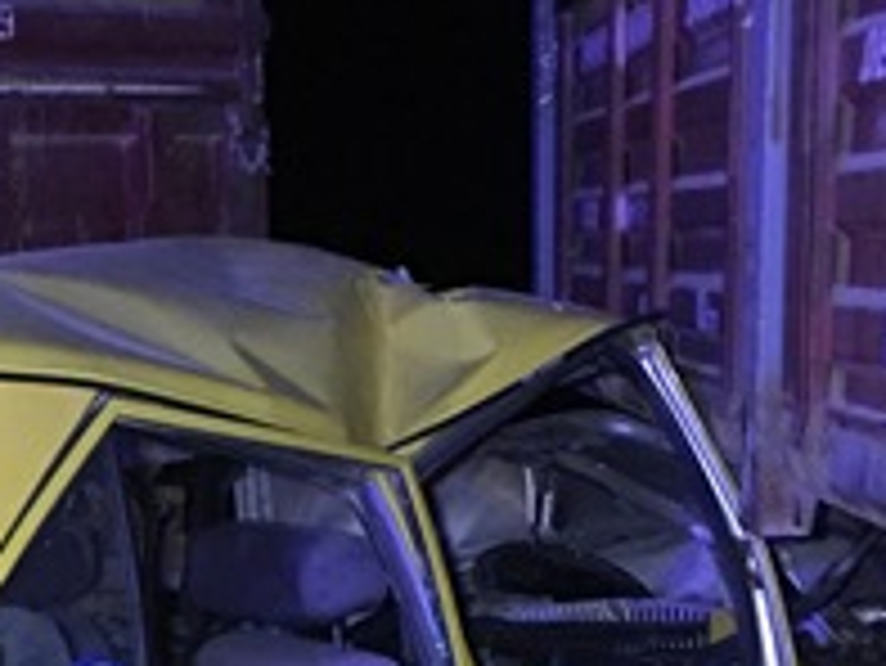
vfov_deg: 15.4
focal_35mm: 94
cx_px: 54
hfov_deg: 20.4
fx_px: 2407
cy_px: 716
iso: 160
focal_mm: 4.15
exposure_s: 1/8
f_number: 2.2
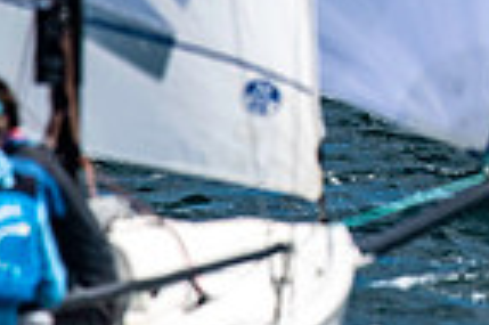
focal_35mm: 1830
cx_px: 704
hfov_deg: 1.1
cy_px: -207
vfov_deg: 0.7
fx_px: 24829
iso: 500
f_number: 5.6
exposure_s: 1/5000
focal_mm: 300
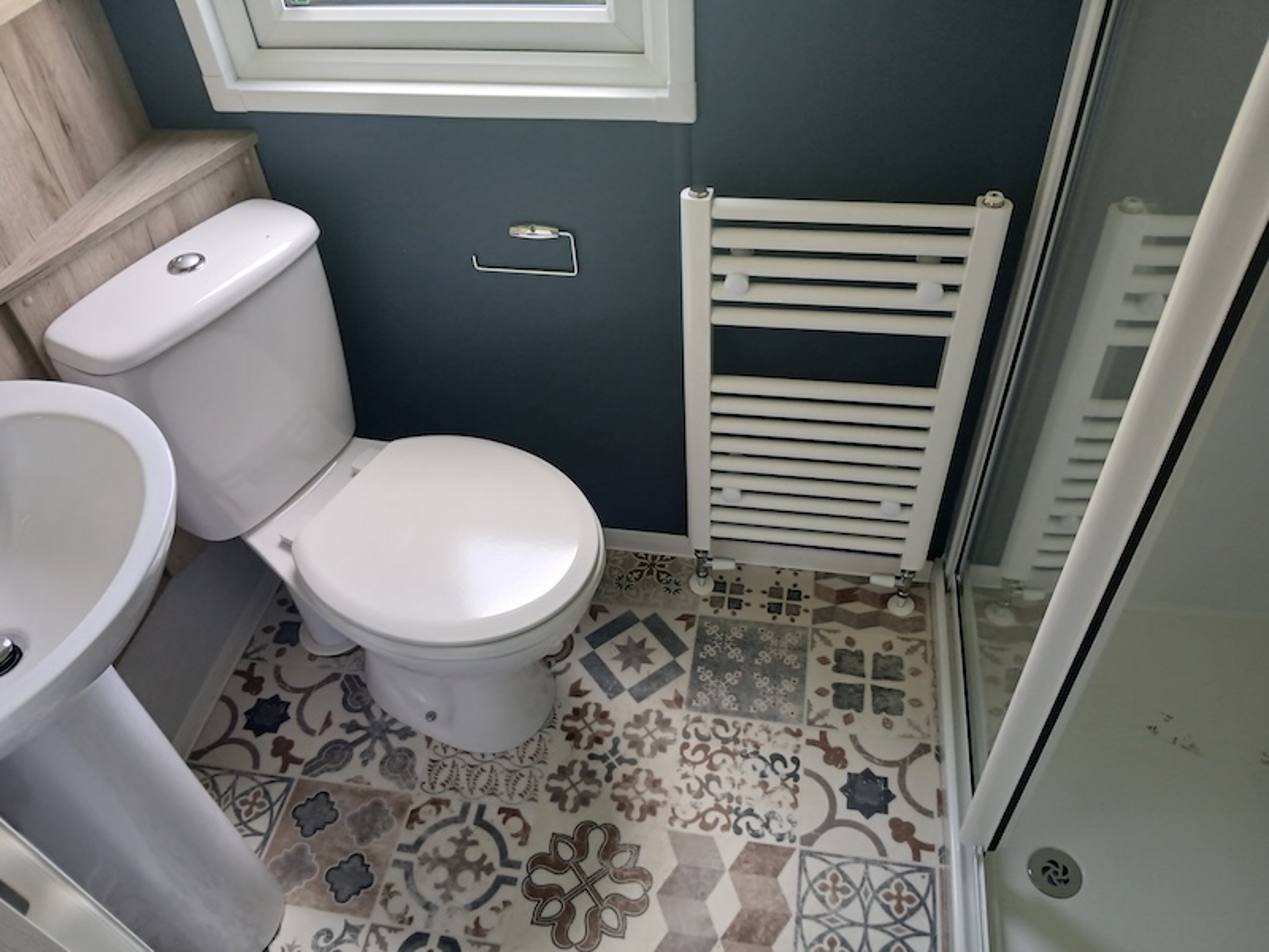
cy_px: 476
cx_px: 634
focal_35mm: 26
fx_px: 953
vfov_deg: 53.1
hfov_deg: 67.3
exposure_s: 1/50
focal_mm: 3.98
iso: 80
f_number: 1.8
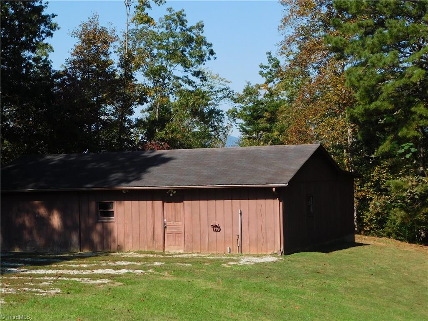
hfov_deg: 29.4
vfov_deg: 22.3
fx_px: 816
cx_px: 214
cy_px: 160
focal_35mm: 66
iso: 125
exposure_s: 1/800
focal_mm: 11.7
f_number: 4.2
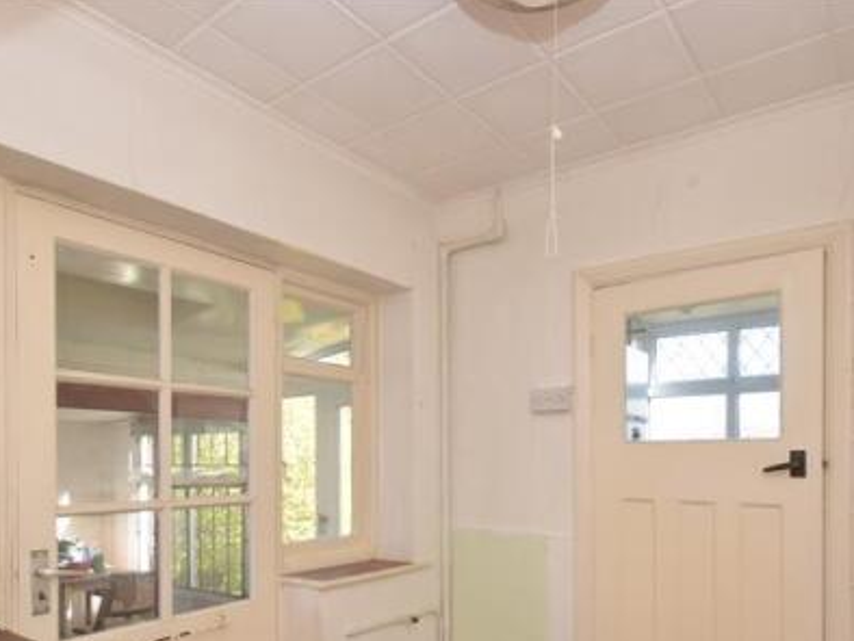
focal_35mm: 24
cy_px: 467
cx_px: 457
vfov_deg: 54.7
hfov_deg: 71.5
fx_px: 592
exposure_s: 1/160
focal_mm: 10
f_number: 6.3
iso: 500
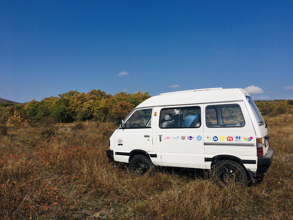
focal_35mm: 29
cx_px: 146
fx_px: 245
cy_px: 110
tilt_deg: +3.0
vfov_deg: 48.2
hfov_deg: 61.7
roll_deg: -1.7
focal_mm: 4.15
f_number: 2.2
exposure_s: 1/4274
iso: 25
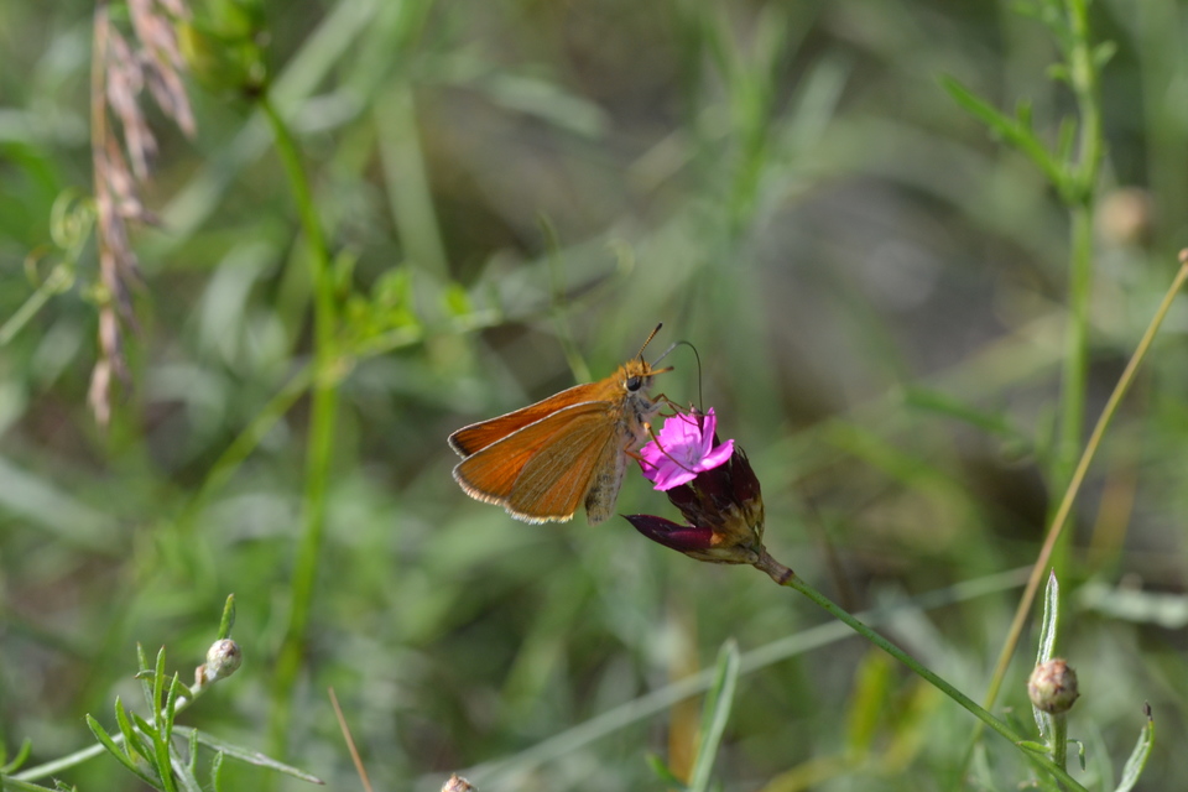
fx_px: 9157
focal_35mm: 278
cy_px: 396
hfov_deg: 7.4
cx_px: 594
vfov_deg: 5.0
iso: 280
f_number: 8
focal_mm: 185
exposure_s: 1/250
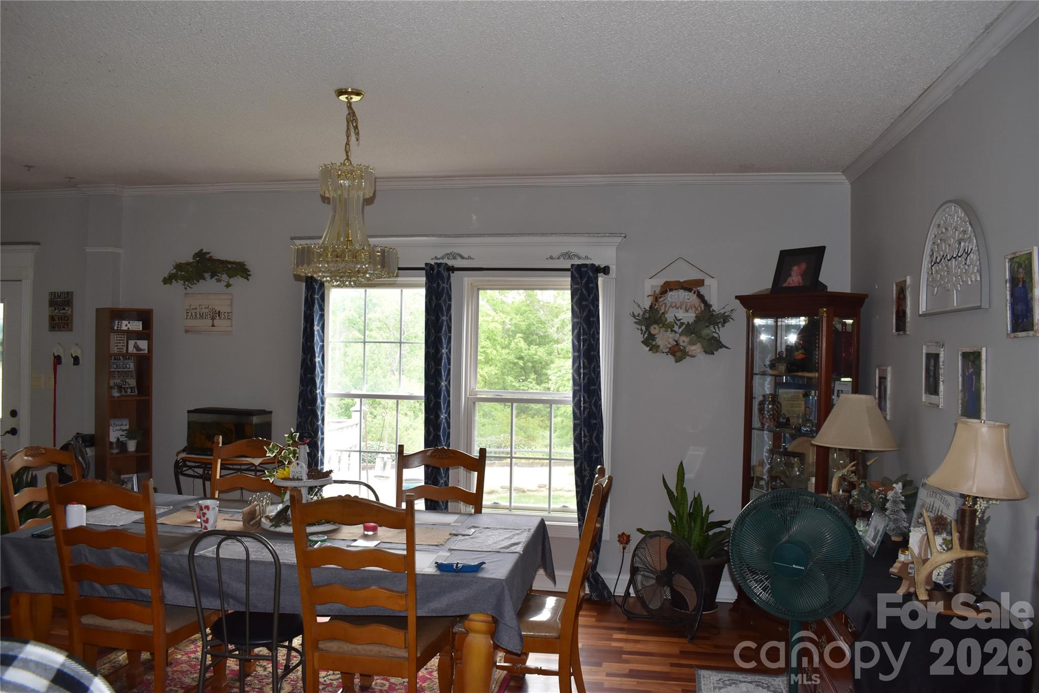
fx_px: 779
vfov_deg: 47.9
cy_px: 346
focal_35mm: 27
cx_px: 520
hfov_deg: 67.4
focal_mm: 18
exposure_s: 1/125
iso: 640
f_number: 5.6
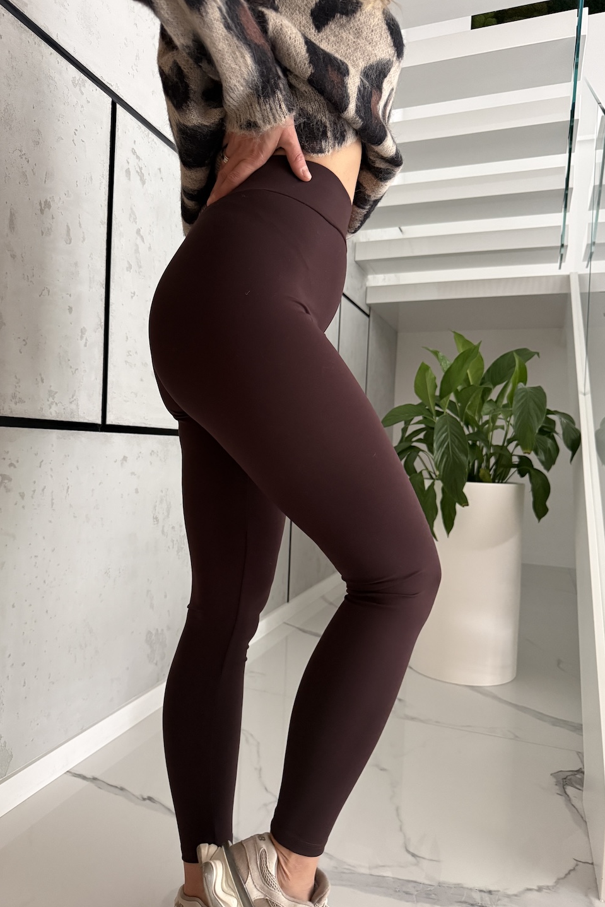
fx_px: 630
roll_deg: -2.5
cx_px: 267
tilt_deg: -0.6
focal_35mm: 25
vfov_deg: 71.5
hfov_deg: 51.2
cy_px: 454
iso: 640
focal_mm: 6.76
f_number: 1.78
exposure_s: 1/60
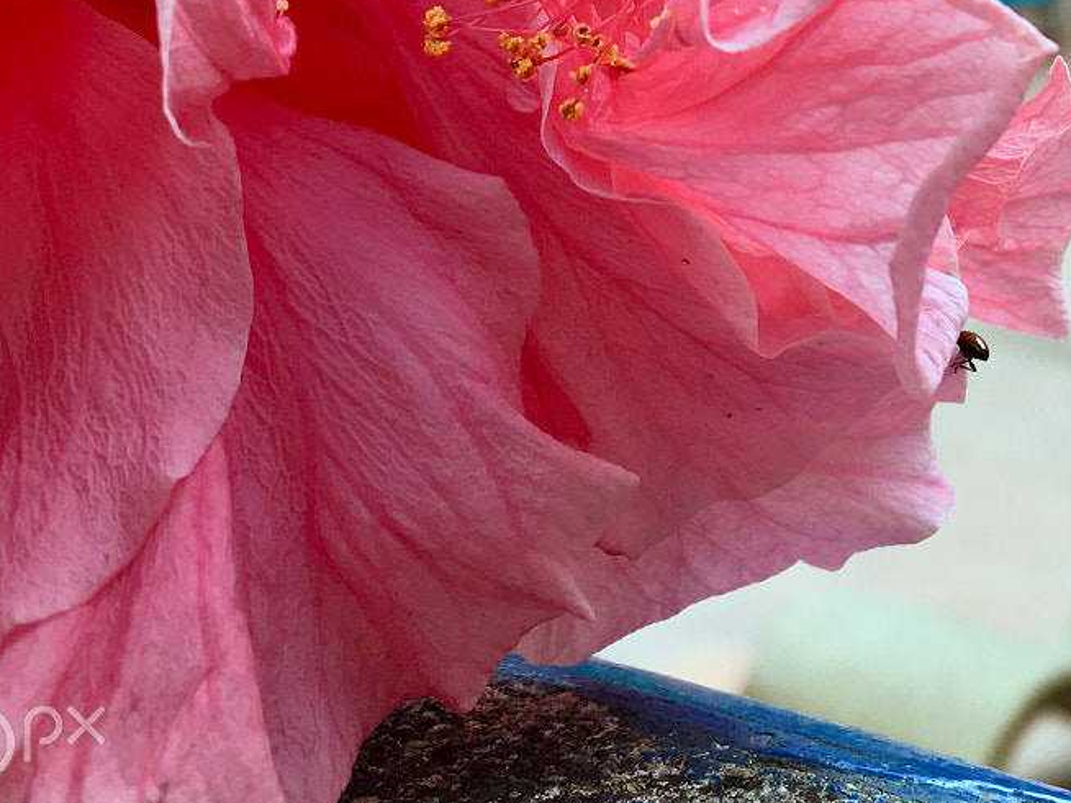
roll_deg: -1.1
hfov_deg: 26.3
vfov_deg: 20.0
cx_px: 1009
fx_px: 2196
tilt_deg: -6.6
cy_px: -25
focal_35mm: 71
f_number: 2.2
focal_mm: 4.15
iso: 25
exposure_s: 1/416
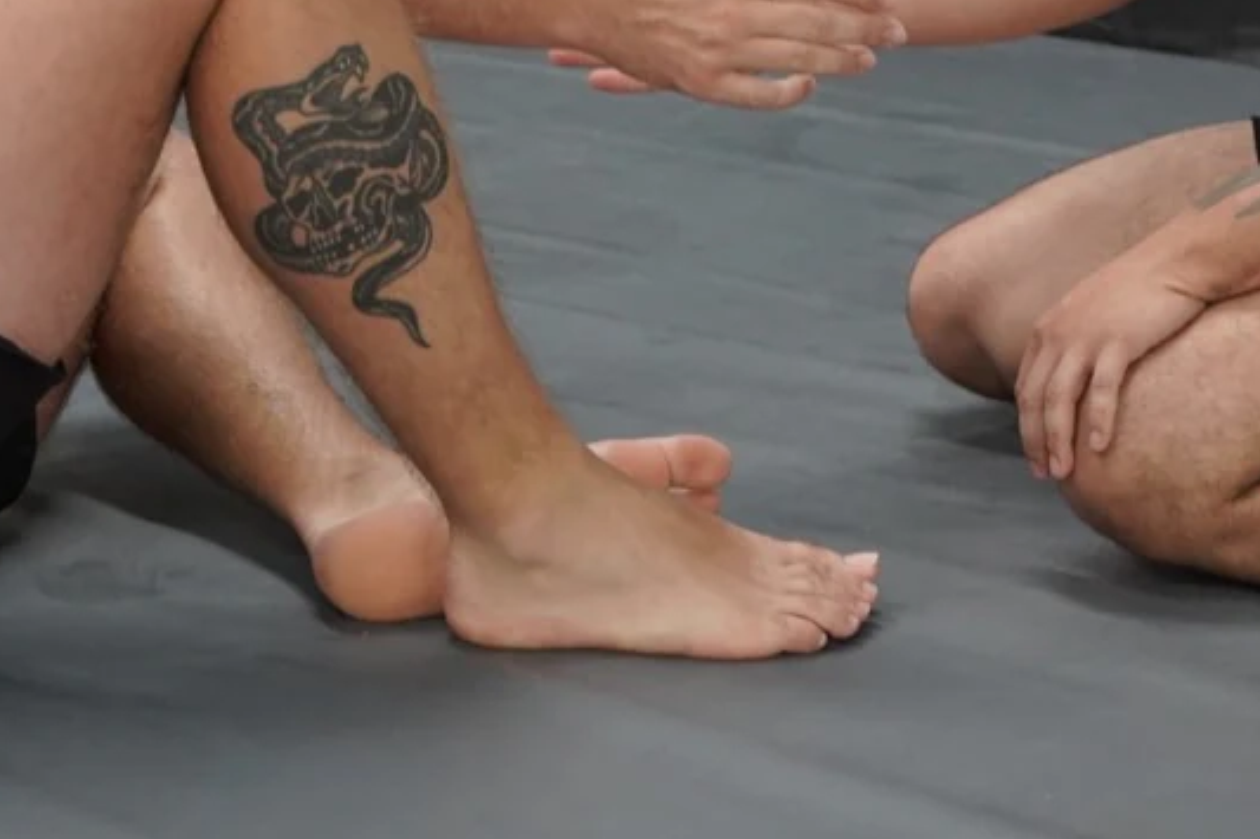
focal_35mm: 99
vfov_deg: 13.5
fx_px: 3464
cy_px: -132
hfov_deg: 20.6
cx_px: 598
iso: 3200
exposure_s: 1/160
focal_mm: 33
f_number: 4
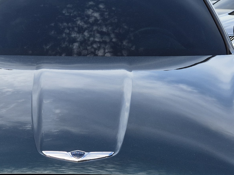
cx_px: 81
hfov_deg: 24.9
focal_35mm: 78
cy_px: 166
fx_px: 527
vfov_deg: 18.5
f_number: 1.8
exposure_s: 1/882
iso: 25
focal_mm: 5.4
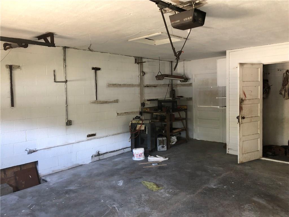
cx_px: 144
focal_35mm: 28
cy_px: 108
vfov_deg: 49.7
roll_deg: +1.7
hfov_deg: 63.4
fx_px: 234
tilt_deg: -3.9
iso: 50
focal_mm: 3.99
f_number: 1.8
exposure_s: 1/15
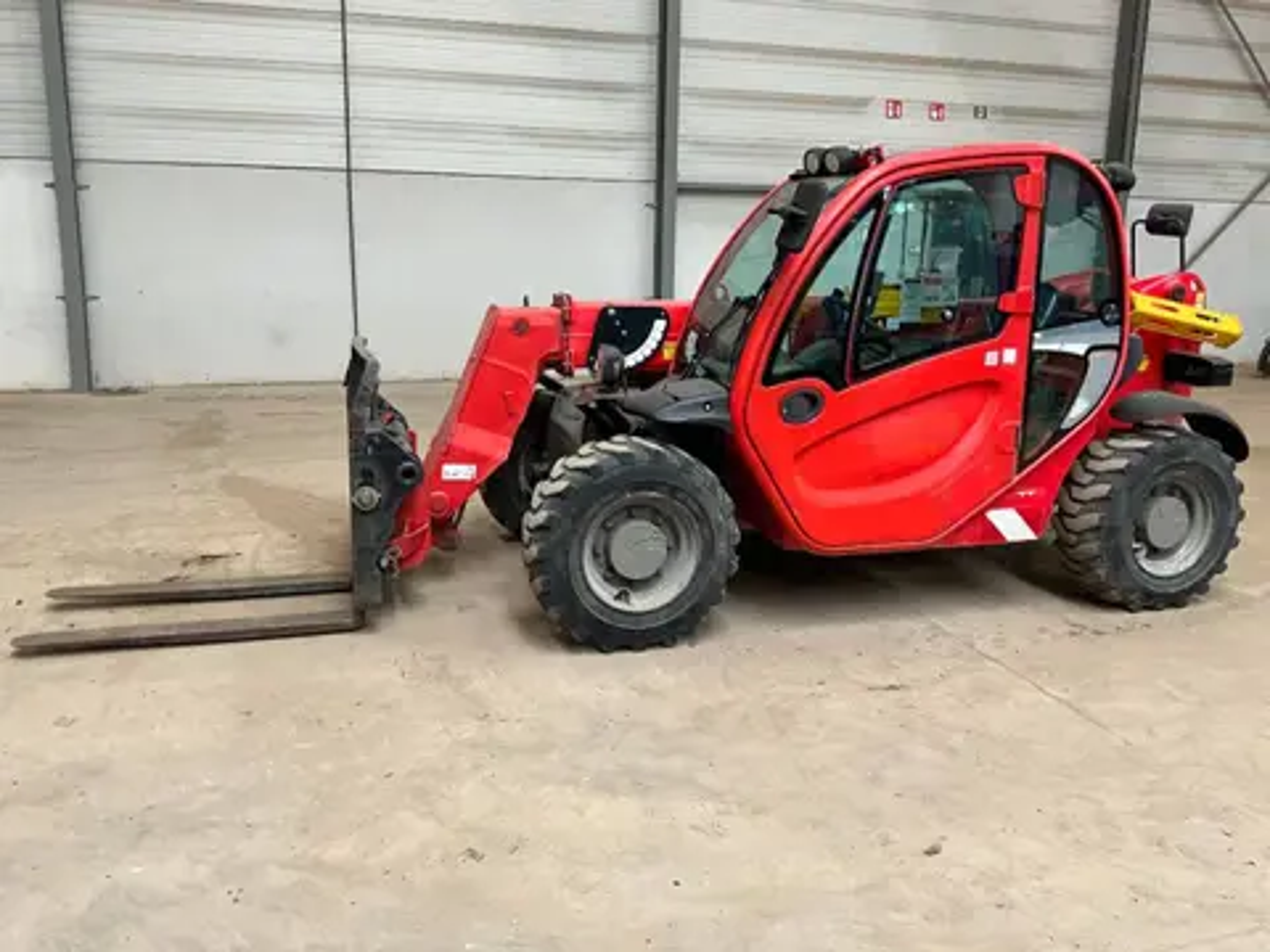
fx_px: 1064
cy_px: 476
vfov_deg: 48.2
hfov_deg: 61.7
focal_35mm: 29
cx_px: 635
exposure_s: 1/60
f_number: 1.8
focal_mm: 3
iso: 100
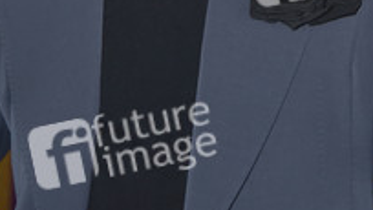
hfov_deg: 9.1
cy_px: -128
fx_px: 2355
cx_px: 176
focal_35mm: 238
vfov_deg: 5.1
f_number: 6.3
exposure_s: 1/250
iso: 320
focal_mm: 116
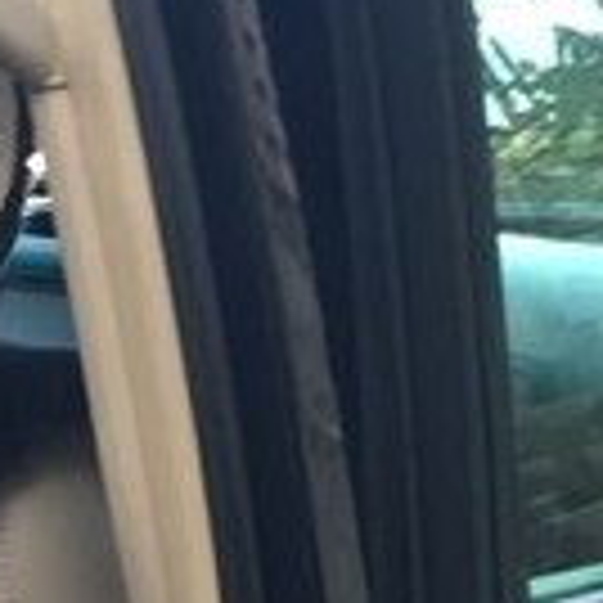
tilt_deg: -15.3
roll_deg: -3.7
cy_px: 803
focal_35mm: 126
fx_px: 2483
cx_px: -356
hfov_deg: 13.0
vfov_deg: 13.3
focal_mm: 4.15
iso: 80
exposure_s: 1/33
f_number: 2.2
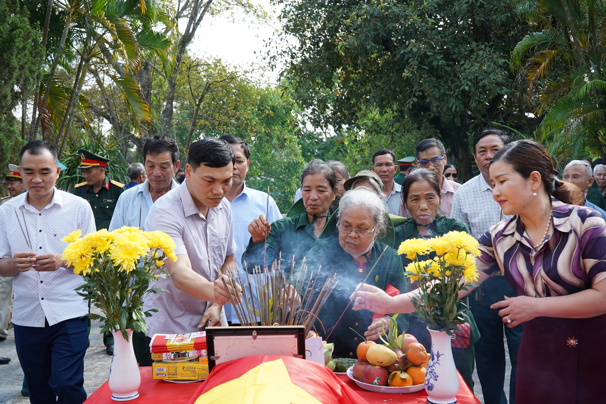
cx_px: 303
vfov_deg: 38.9
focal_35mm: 34
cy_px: 202
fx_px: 572
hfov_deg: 55.8
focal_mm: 23
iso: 100
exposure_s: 1/100
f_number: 6.3
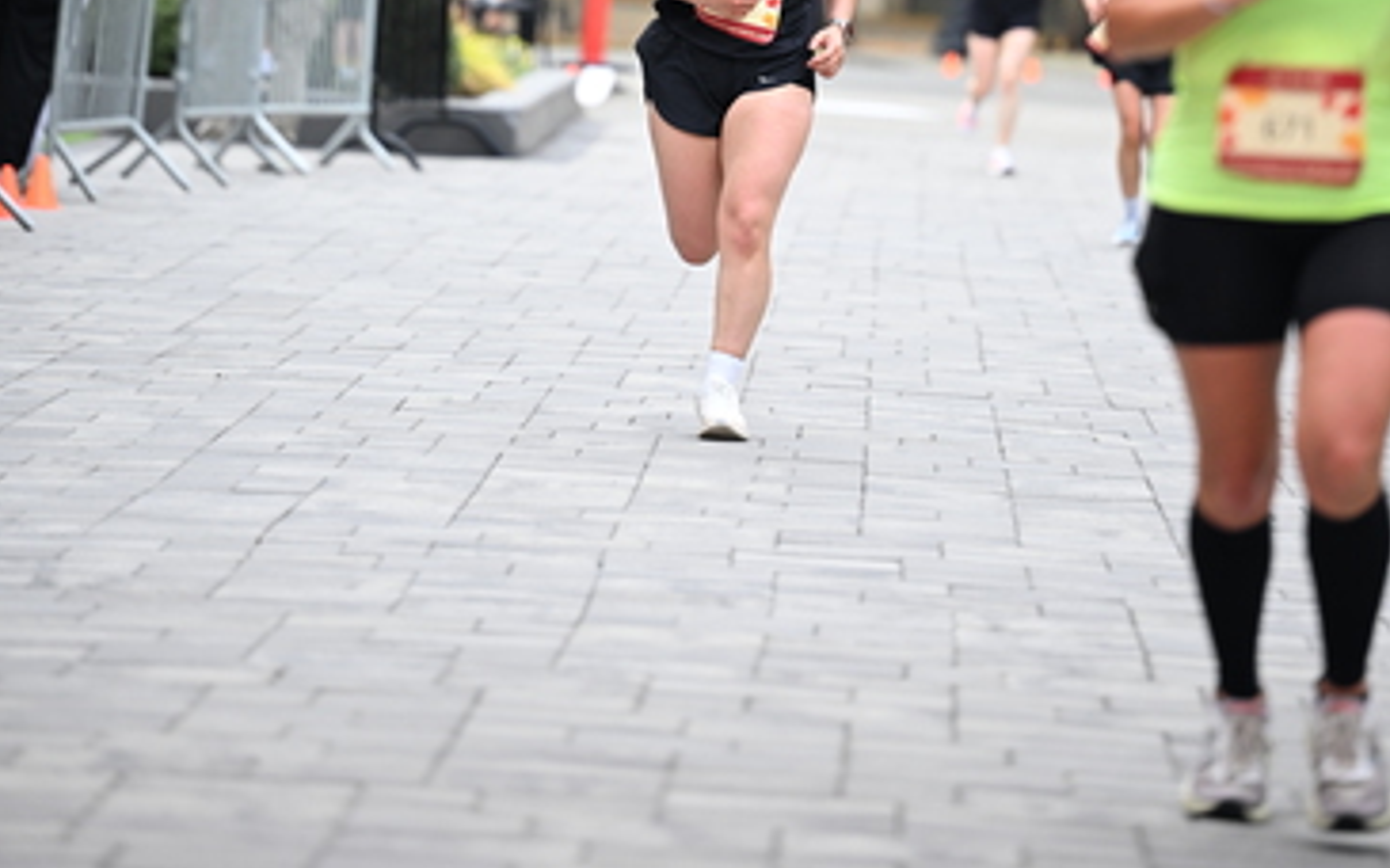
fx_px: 9318
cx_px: 695
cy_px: -57
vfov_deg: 5.3
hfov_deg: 8.5
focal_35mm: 246
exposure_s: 1/2000
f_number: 2.8
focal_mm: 160
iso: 640
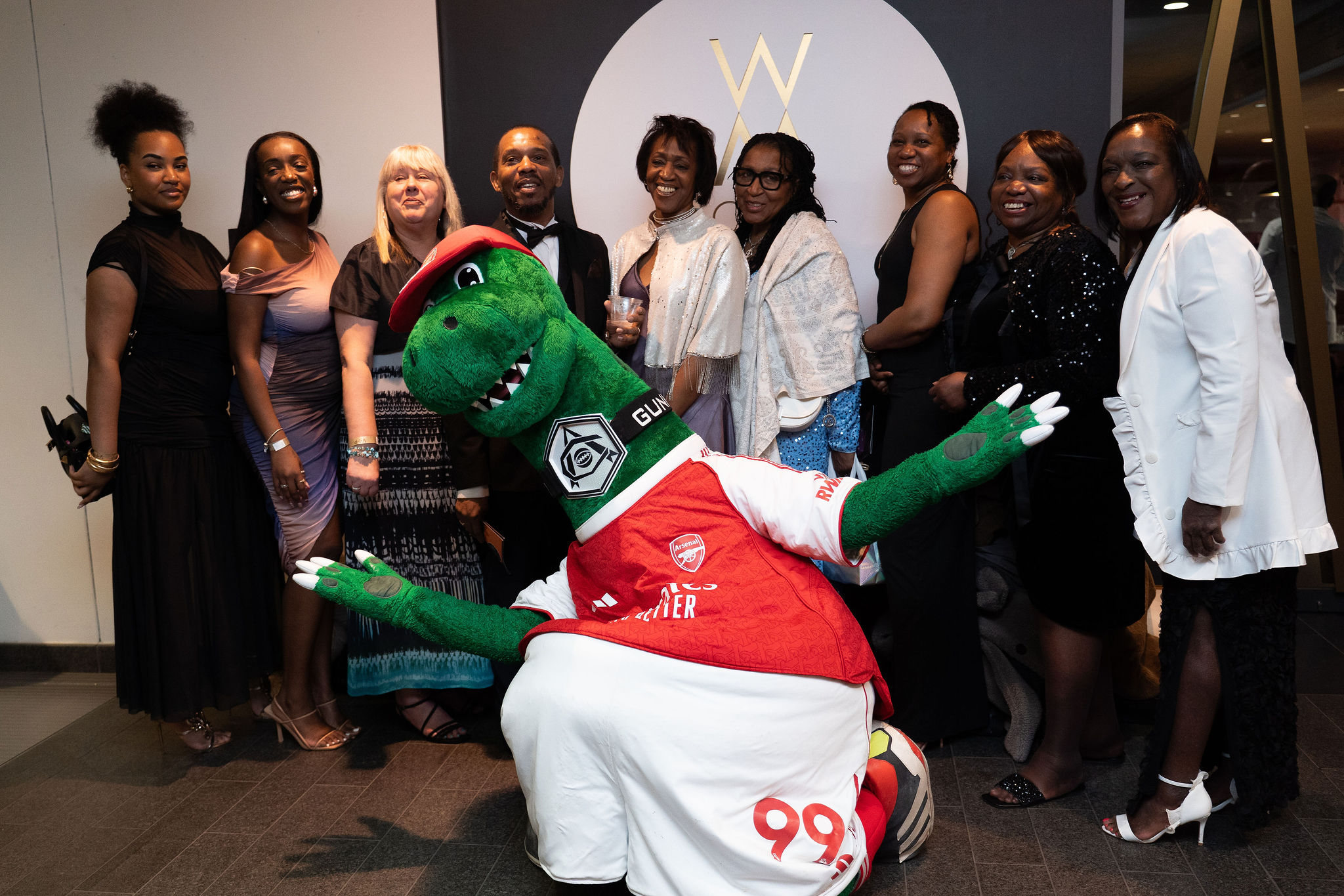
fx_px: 1170
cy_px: 468
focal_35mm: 31
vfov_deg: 41.9
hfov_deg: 59.7
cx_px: 642
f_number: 2.8
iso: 3200
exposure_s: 1/250
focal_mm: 30
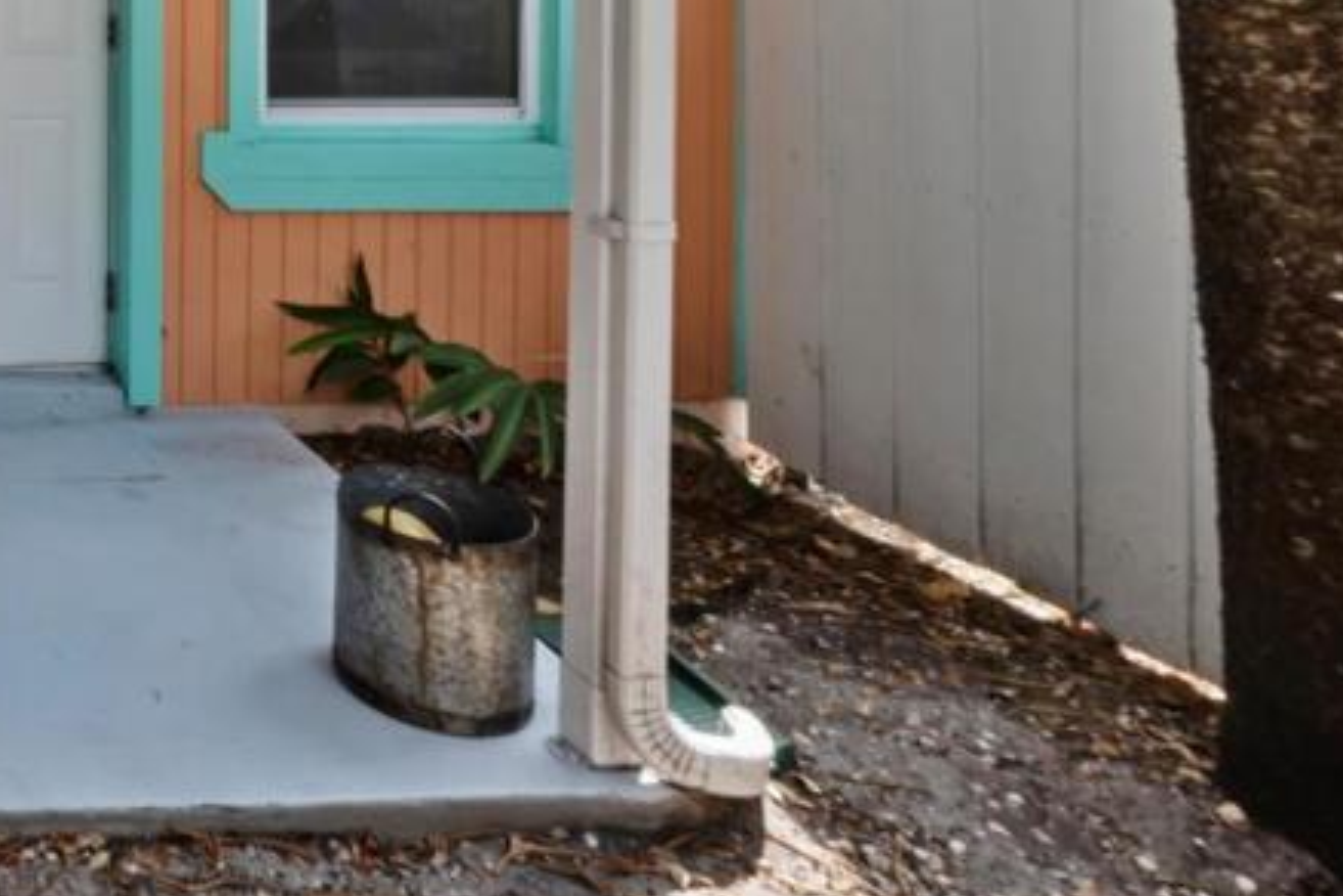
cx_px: -297
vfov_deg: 31.3
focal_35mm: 37
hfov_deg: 37.8
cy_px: -126
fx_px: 1380
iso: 100
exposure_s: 1/40
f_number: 8
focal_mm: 10
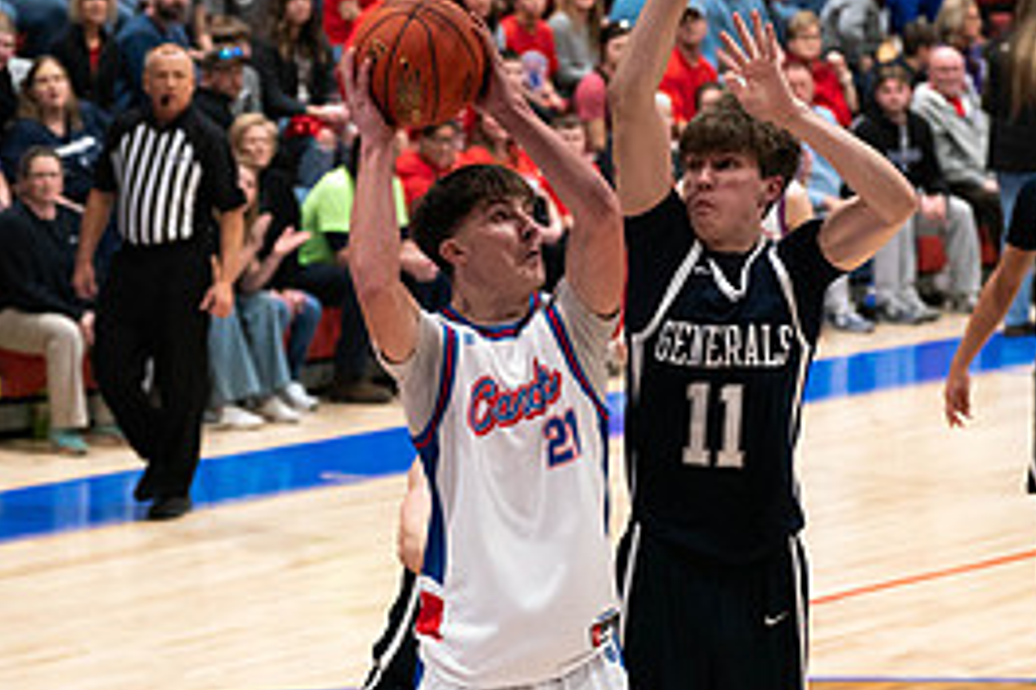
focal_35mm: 154
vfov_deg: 8.9
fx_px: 4431
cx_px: 538
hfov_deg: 13.3
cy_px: 445
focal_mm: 70
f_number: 2.8
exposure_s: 1/1000
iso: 4000
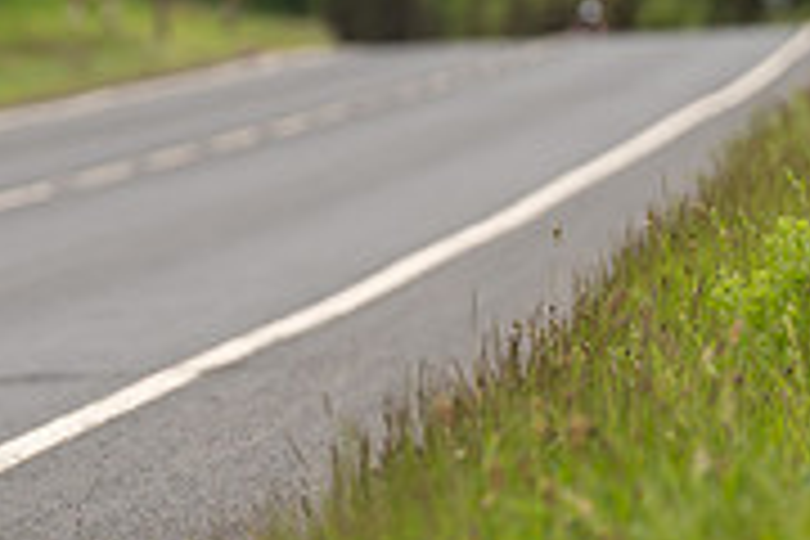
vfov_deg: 2.1
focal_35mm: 661
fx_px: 14871
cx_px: -356
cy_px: -34
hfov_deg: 3.1
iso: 200
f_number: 3.5
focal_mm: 200
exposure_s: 1/1000
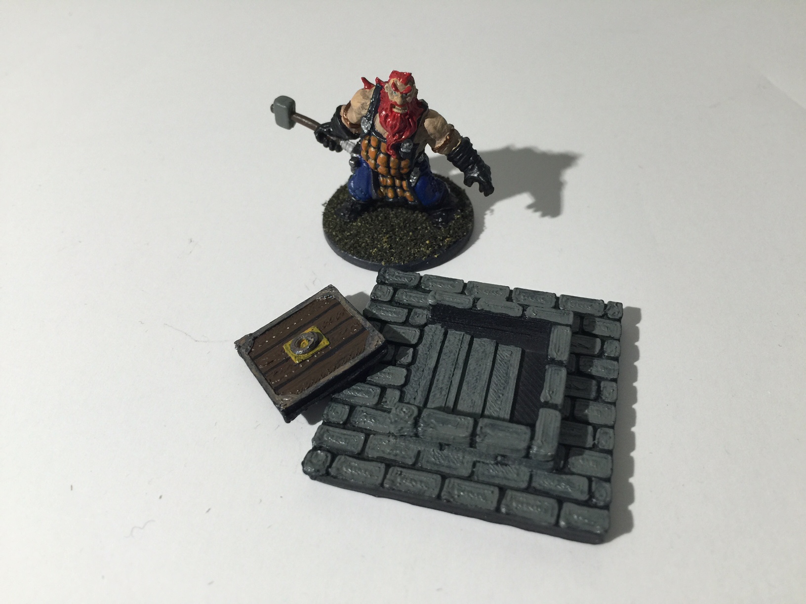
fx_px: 675
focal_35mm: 29
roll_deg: +4.1
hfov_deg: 61.7
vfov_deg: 48.2
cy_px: 302
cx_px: 403
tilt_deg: -44.7
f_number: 2.2
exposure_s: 1/30
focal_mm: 4.15
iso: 32
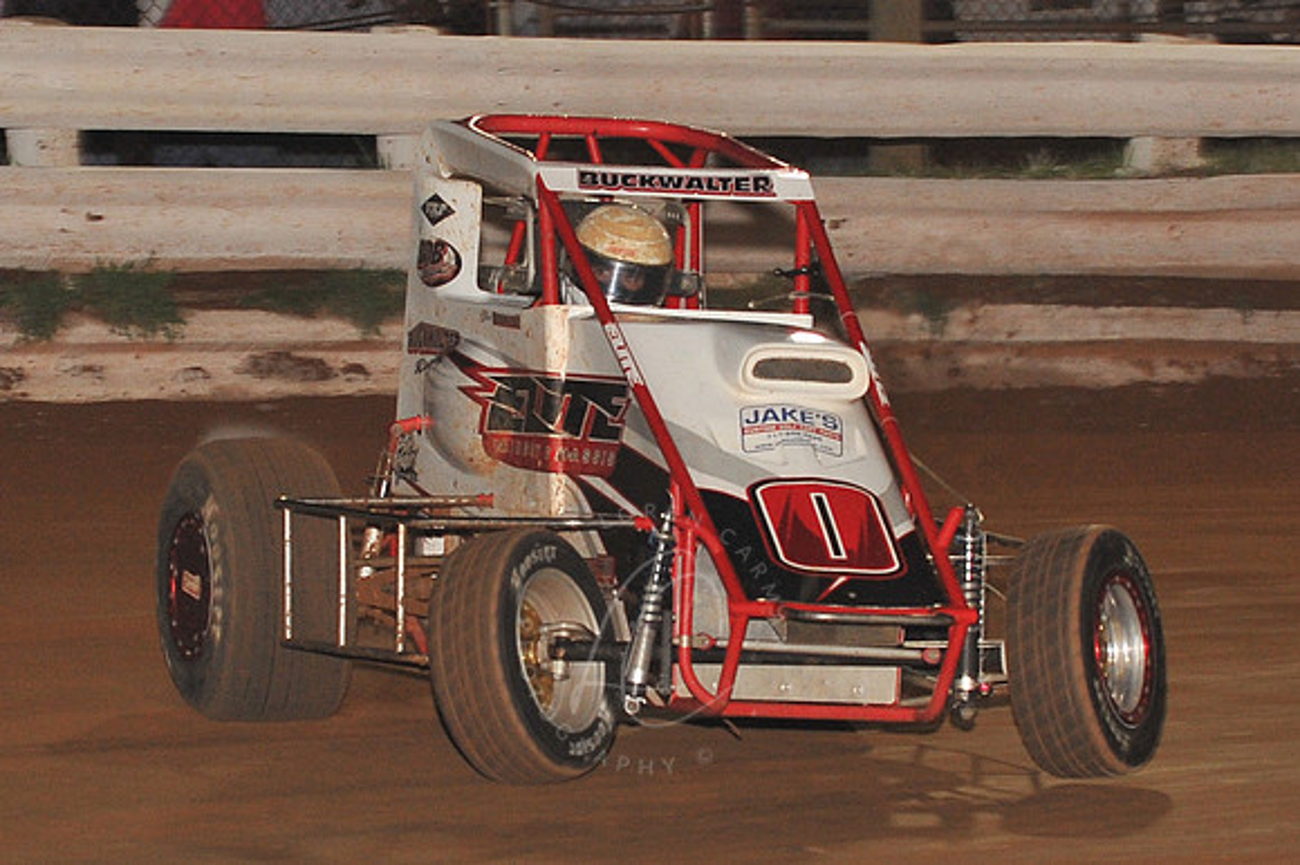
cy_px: 432
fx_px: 4331
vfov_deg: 11.4
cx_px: 650
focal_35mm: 120
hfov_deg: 17.1
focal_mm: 120
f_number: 6.3
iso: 1600
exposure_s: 1/320
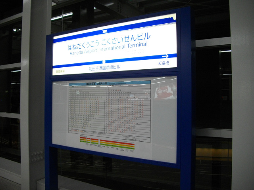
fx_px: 227
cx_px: 127
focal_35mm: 31
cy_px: 95
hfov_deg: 58.4
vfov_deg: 45.4
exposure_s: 1/100
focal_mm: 5.7
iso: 200
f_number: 2.9
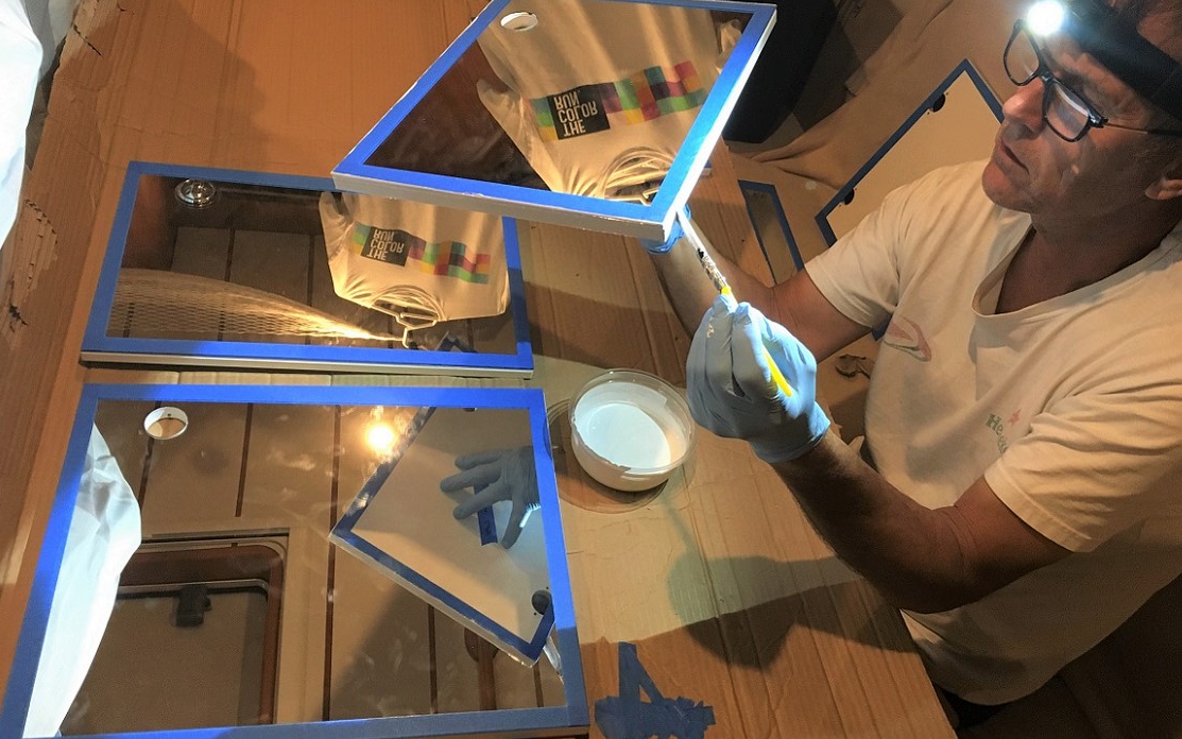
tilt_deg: -41.8
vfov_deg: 40.6
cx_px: 590
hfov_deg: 61.2
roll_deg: -17.3
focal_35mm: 31
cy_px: 337
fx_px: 999
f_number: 2.2
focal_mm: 4.15
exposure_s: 1/20
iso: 200
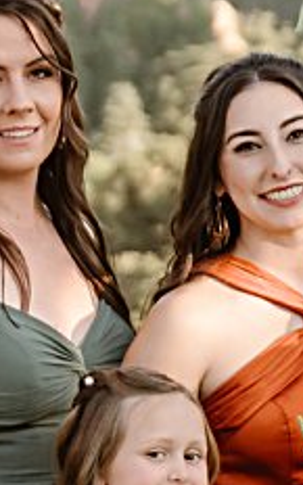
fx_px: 5708
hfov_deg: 3.0
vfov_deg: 4.9
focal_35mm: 432
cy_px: 105
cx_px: 786
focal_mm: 48
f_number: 2.8
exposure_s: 1/400
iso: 200
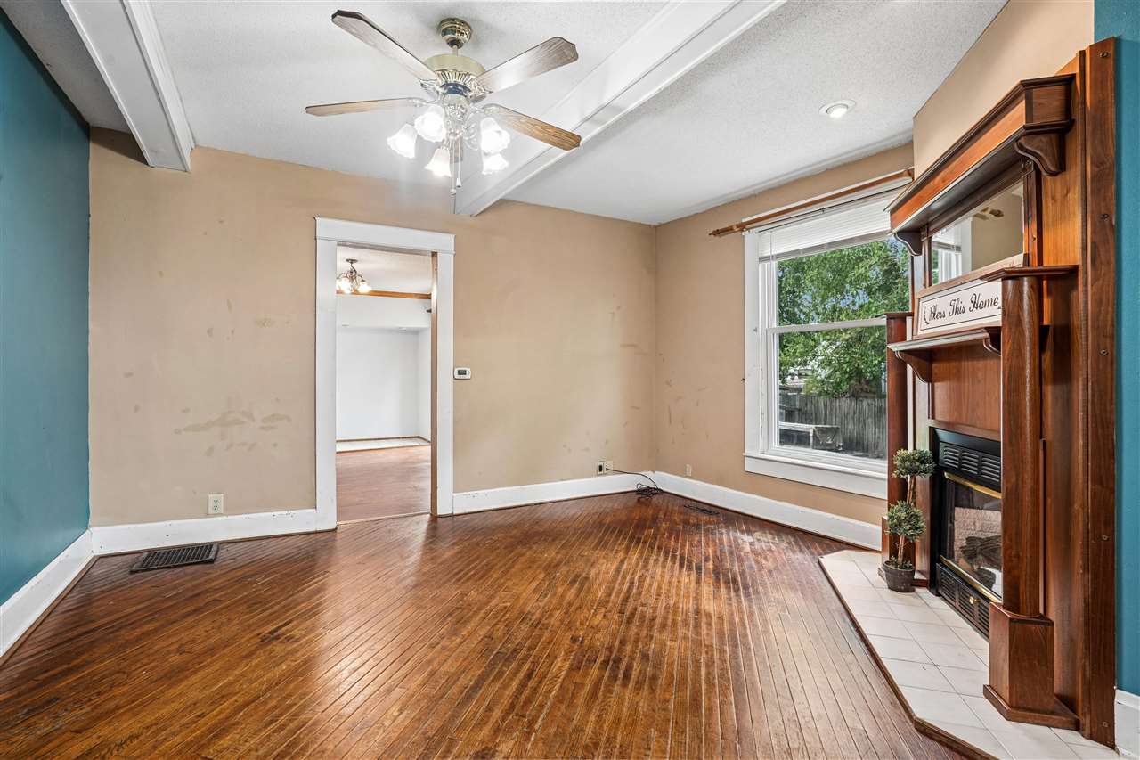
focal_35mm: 16
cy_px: 380
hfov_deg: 96.7
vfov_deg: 73.7
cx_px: 570
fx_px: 507
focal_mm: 16
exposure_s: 1/8
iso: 400
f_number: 9
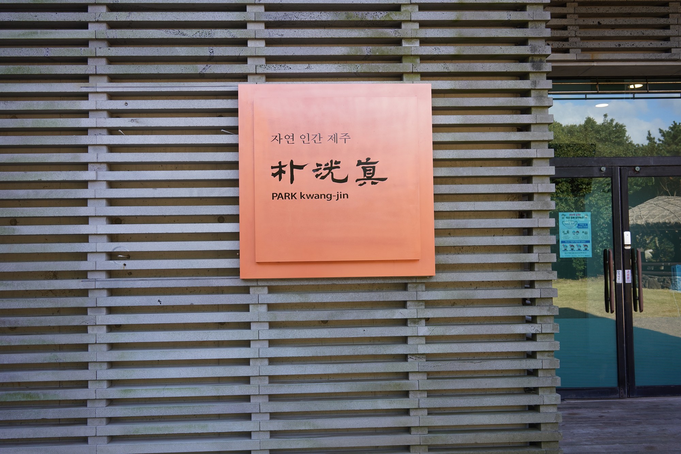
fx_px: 662
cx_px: 340
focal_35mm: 35
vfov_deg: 37.9
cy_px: 227
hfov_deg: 54.4
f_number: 8
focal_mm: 35
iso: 400
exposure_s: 1/100
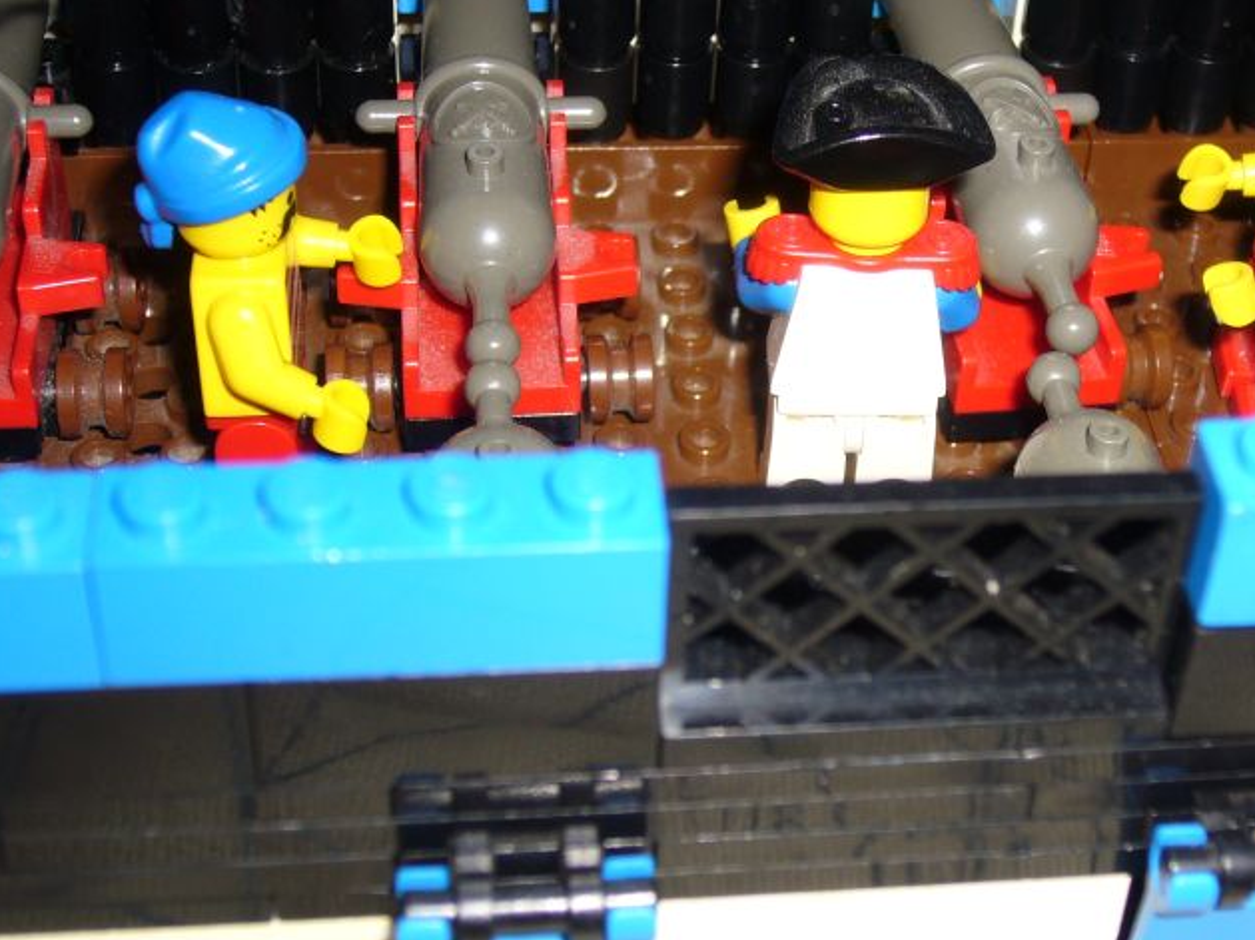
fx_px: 2536
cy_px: 423
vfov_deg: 21.0
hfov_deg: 27.7
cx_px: 776
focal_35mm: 70
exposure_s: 1/60
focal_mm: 9.1
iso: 80
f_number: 3.5
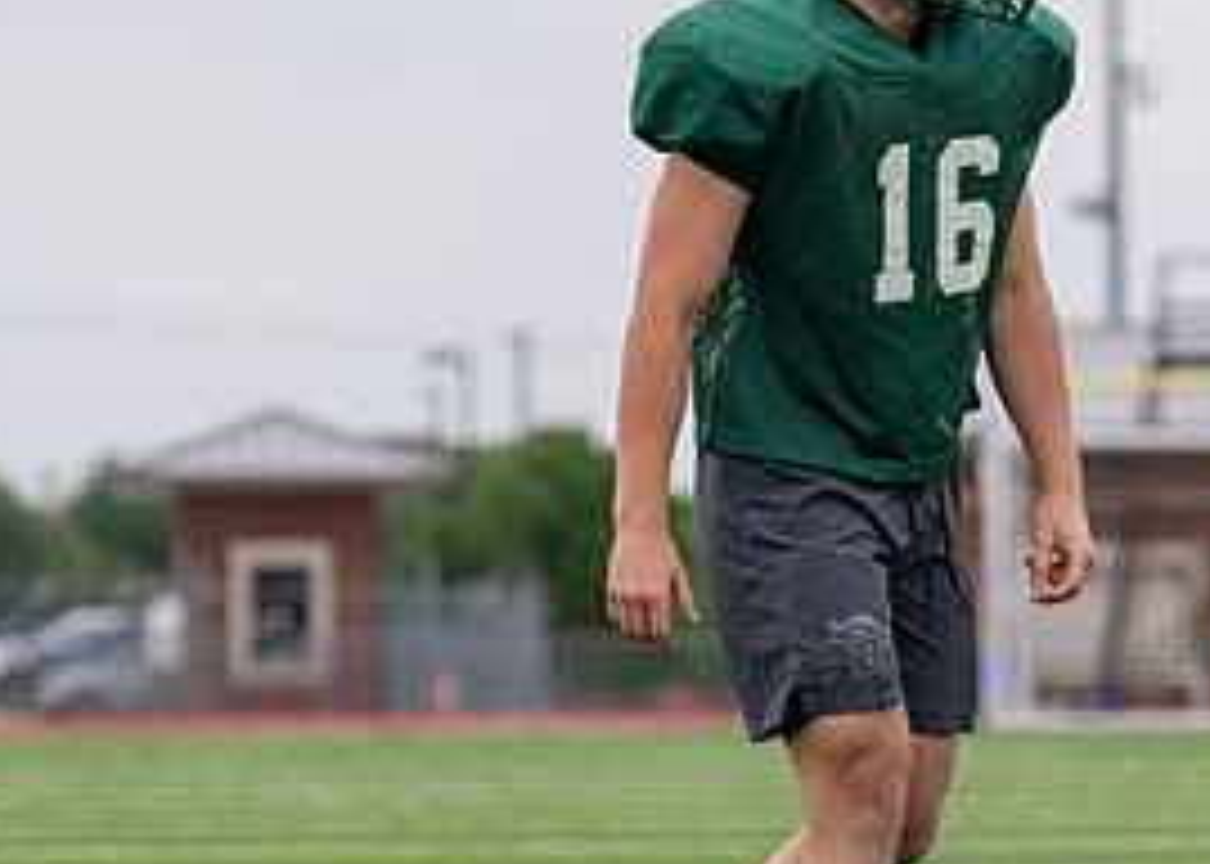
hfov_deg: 7.3
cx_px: 874
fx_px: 9414
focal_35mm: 274
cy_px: 485
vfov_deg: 5.3
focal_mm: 103
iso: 160
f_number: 2.8
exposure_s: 1/2500
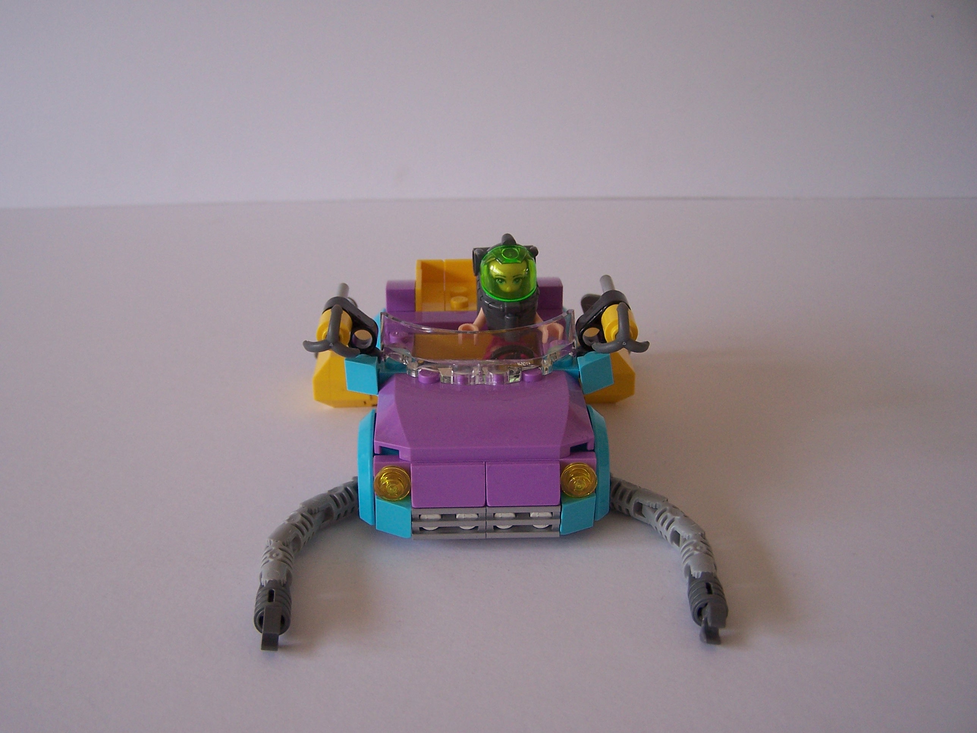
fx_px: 1073
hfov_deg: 49.0
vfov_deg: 37.7
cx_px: 488
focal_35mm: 38
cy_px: 366
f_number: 2.8
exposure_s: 1/3
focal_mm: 6.3
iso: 100
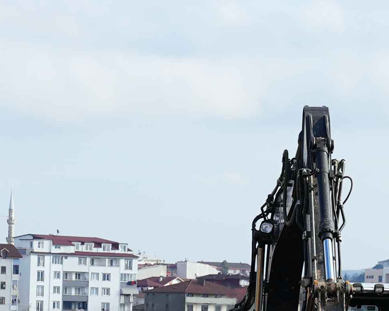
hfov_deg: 6.8
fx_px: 3270
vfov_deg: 5.4
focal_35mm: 284
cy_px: 378
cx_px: 107
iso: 80
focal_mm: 70
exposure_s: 1/320
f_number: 5.6
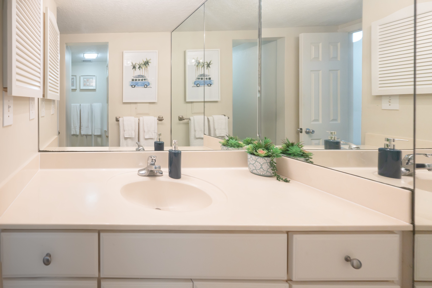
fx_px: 168
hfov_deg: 104.3
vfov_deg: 81.1
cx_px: 216
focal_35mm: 14
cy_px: 144
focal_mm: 14
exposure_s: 1/100
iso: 400
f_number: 5
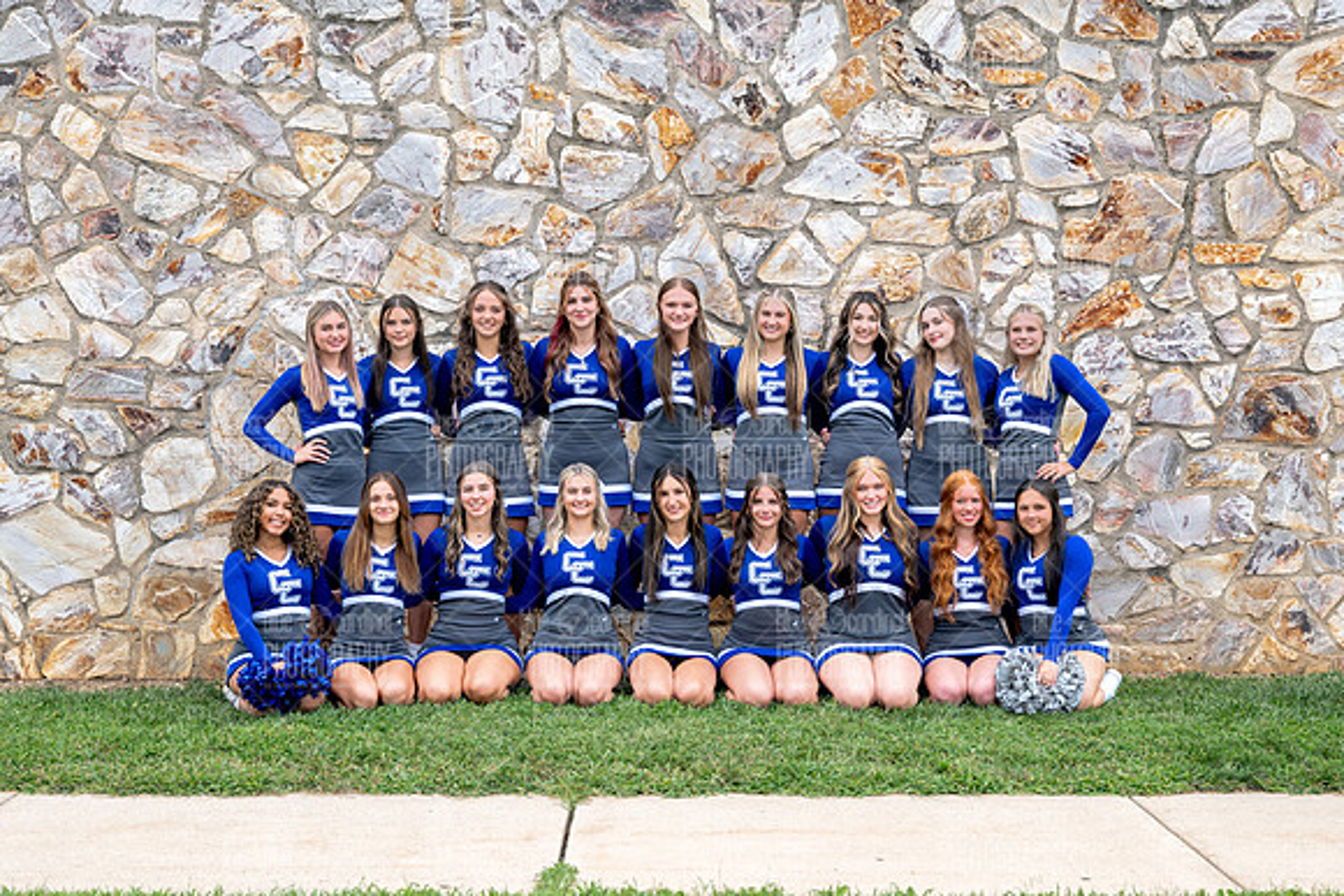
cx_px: 672
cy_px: 448
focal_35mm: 49
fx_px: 1830
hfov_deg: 40.3
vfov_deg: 27.5
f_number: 6.3
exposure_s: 1/160
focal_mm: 49
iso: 200
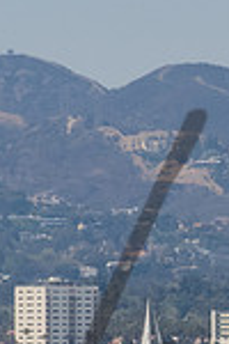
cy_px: 436
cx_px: 551
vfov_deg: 1.9
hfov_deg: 1.3
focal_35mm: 1064
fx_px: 10152
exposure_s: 1/1250
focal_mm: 175
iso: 640
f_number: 14
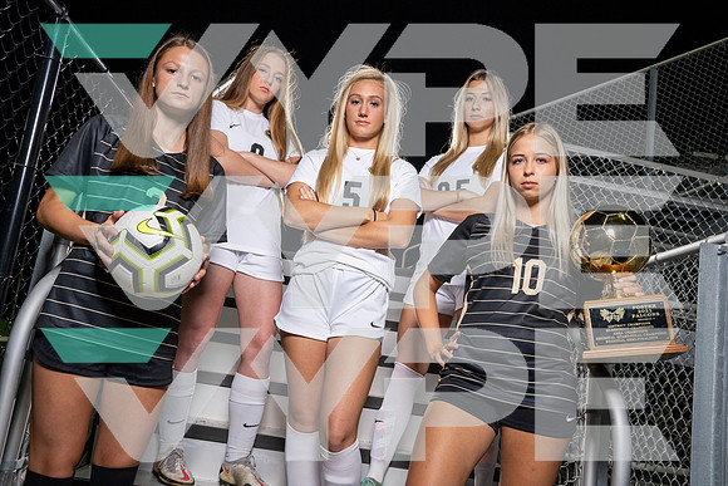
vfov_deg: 42.3
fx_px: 627
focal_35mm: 31
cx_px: 364
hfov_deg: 60.3
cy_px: 243
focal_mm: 31
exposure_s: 1/250
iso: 320
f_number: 9
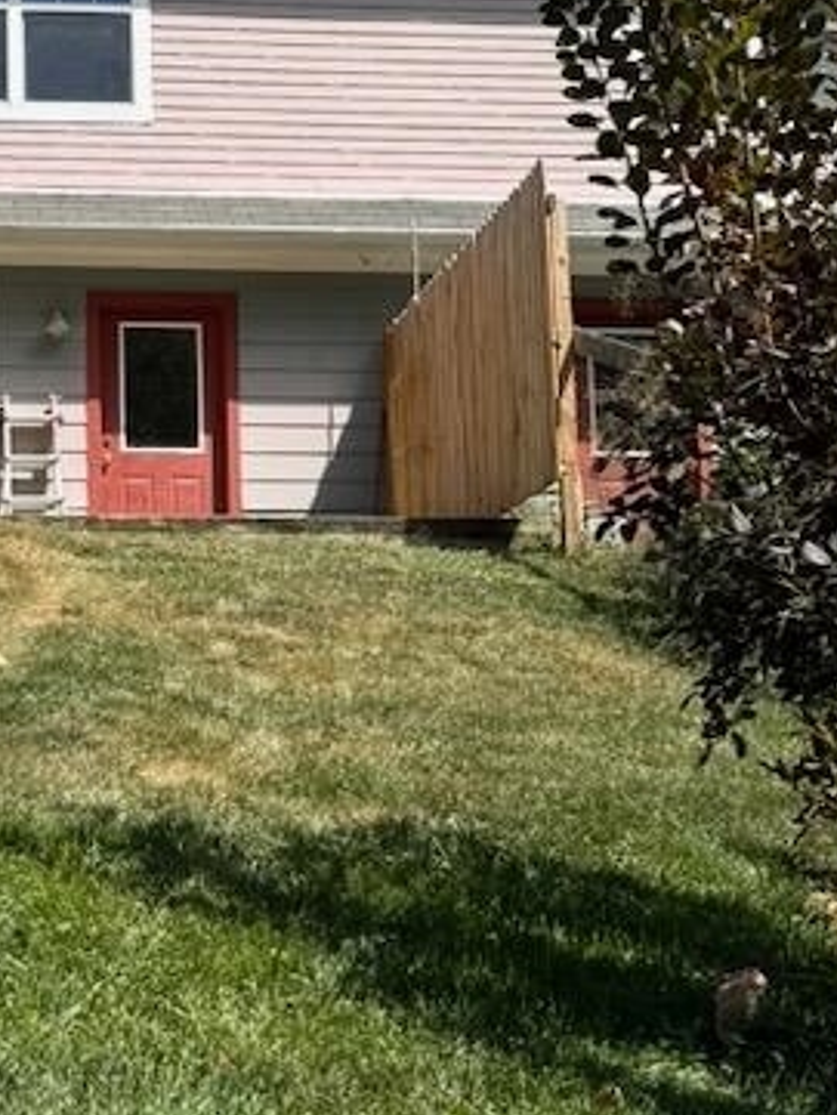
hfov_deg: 17.2
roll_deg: +1.9
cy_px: 398
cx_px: 136
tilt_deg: +11.8
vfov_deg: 22.9
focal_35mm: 85
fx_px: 2739
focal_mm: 6.76
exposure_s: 1/2703
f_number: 1.78
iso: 80
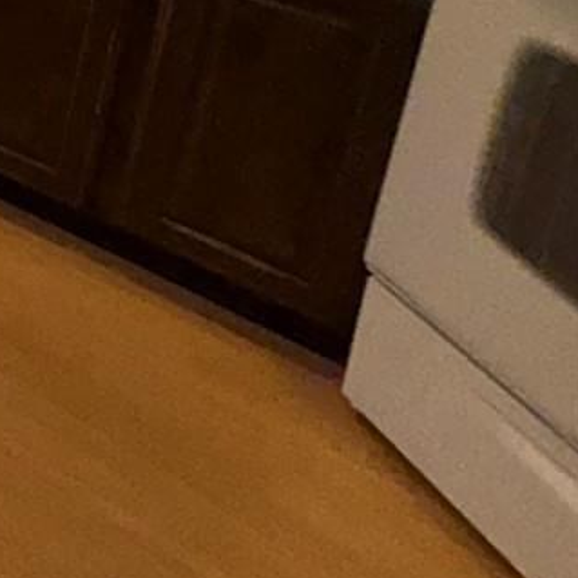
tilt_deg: -14.8
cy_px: -281
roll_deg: +1.2
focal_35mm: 62
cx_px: -866
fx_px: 1171
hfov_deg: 14.5
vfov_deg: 22.8
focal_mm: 2.22
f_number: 2.2
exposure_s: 1/60
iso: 64
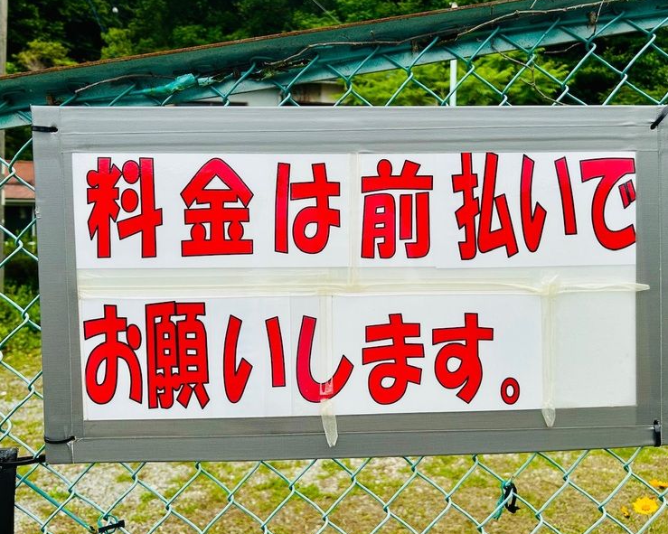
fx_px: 553
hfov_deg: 62.2
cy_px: 272
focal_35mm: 28
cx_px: 353
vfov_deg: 51.5
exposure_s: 1/718
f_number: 1.5
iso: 50
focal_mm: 5.7
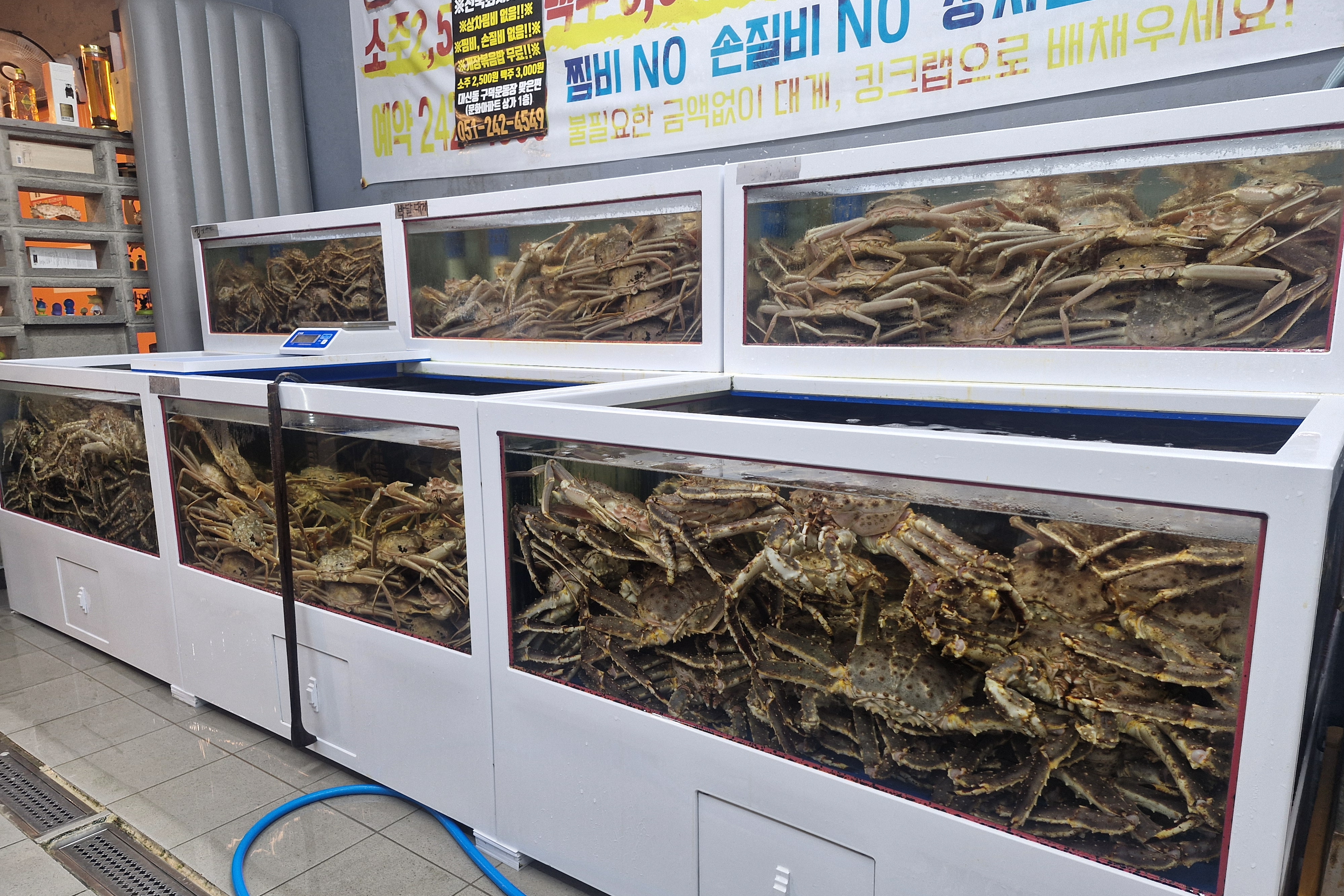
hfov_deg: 73.7
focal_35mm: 24
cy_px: 499
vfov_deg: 53.0
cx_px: 674
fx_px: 896
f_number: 1.8
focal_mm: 5.54
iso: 125
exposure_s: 1/120
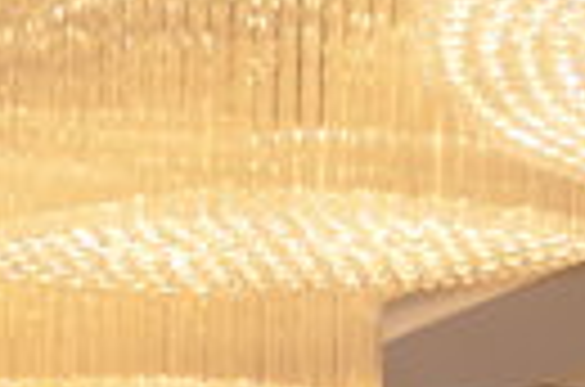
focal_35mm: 213
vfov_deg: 6.0
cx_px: 711
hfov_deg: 9.5
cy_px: 1107
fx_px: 3453
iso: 400
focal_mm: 18
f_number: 3.5
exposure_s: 1/100
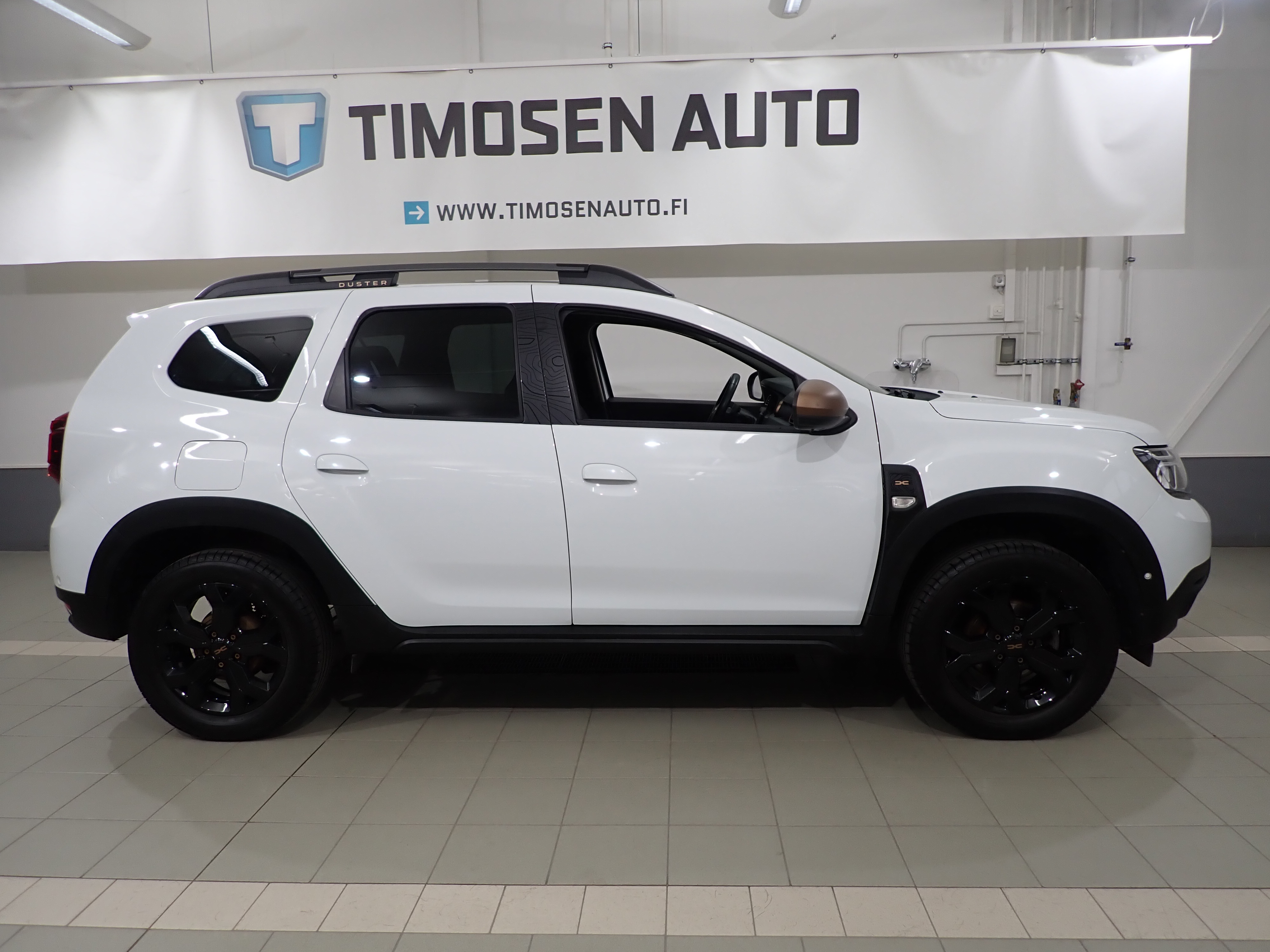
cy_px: 476
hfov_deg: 69.4
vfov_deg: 54.9
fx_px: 917
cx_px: 635
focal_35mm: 25
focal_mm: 4.5
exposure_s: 1/80
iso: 100
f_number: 2
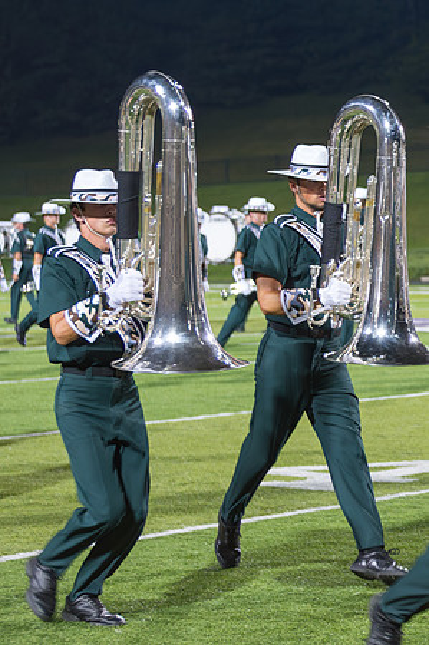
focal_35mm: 125
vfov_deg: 16.4
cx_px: 525
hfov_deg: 10.7
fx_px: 2240
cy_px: 256
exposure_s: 1/160
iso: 2000
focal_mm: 70
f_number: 4.5
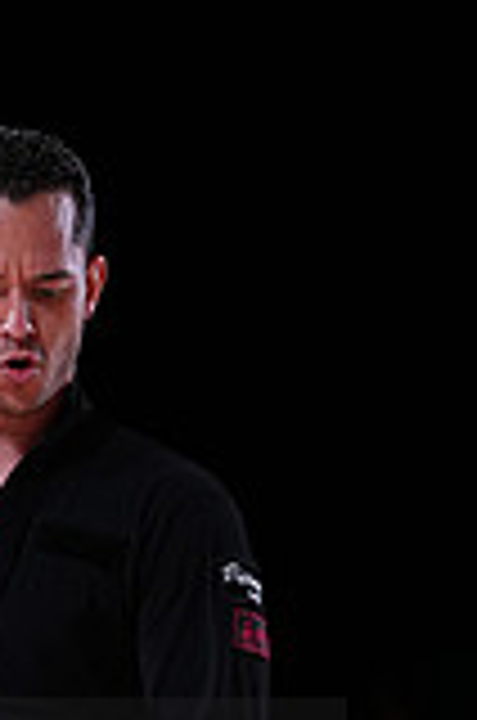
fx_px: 10379
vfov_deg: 4.0
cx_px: -272
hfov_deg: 2.6
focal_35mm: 520
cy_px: 850
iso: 1250
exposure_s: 1/400
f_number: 4
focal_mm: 143
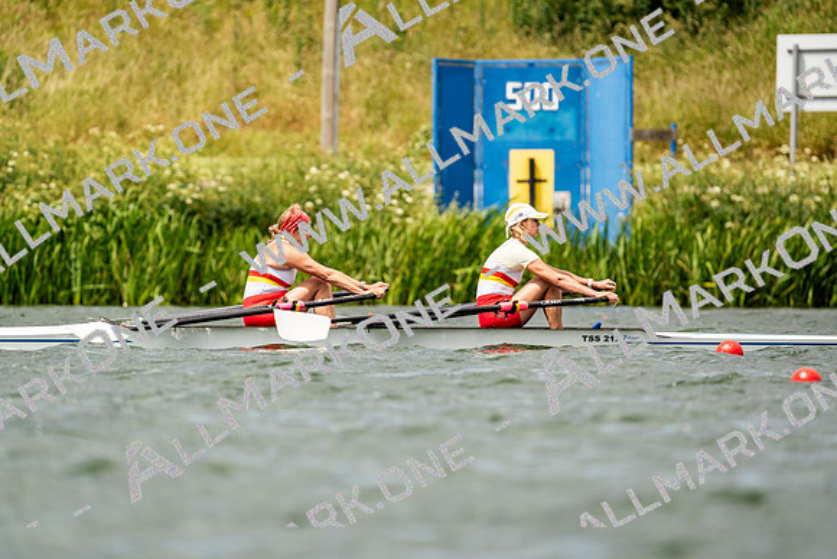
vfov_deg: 2.8
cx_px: 418
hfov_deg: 4.2
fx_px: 11371
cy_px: 280
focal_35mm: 489
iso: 320
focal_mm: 489
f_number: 6.3
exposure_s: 1/2000
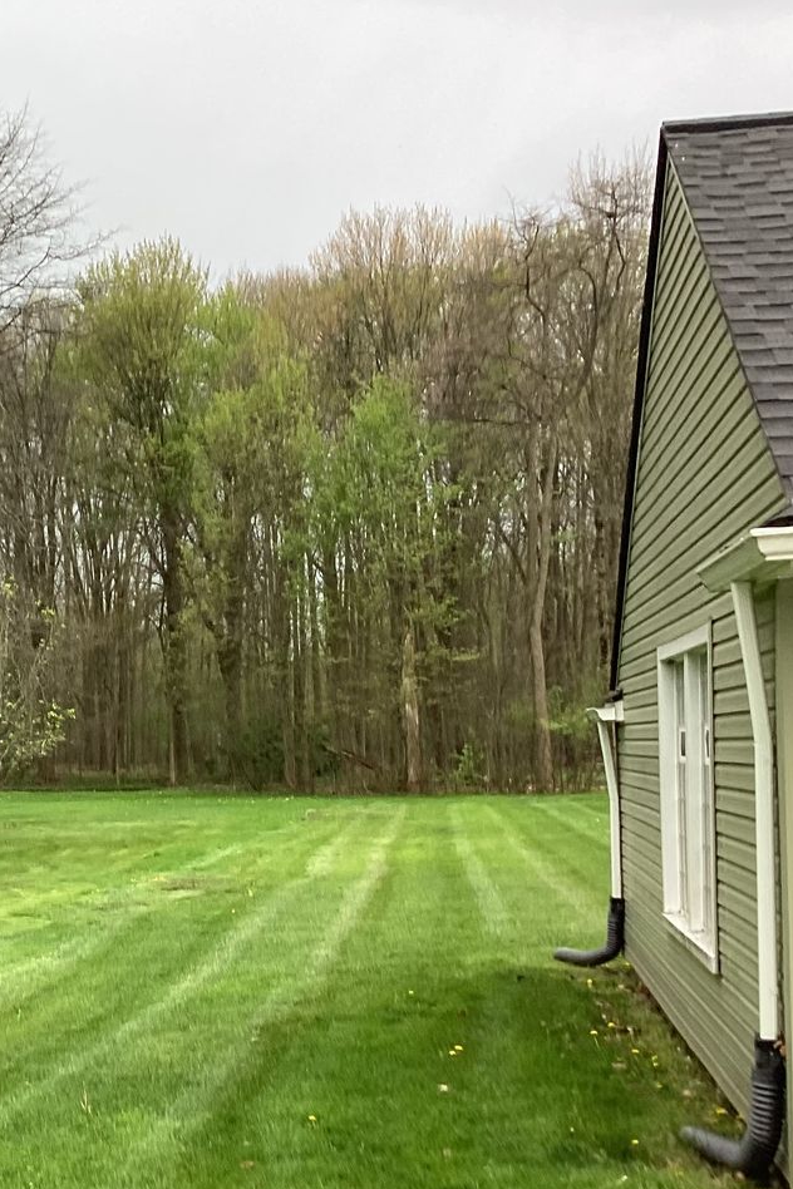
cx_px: 33
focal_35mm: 51
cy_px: 703
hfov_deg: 25.4
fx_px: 1685
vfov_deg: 38.8
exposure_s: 1/120
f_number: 2.4
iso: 40
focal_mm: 3.3
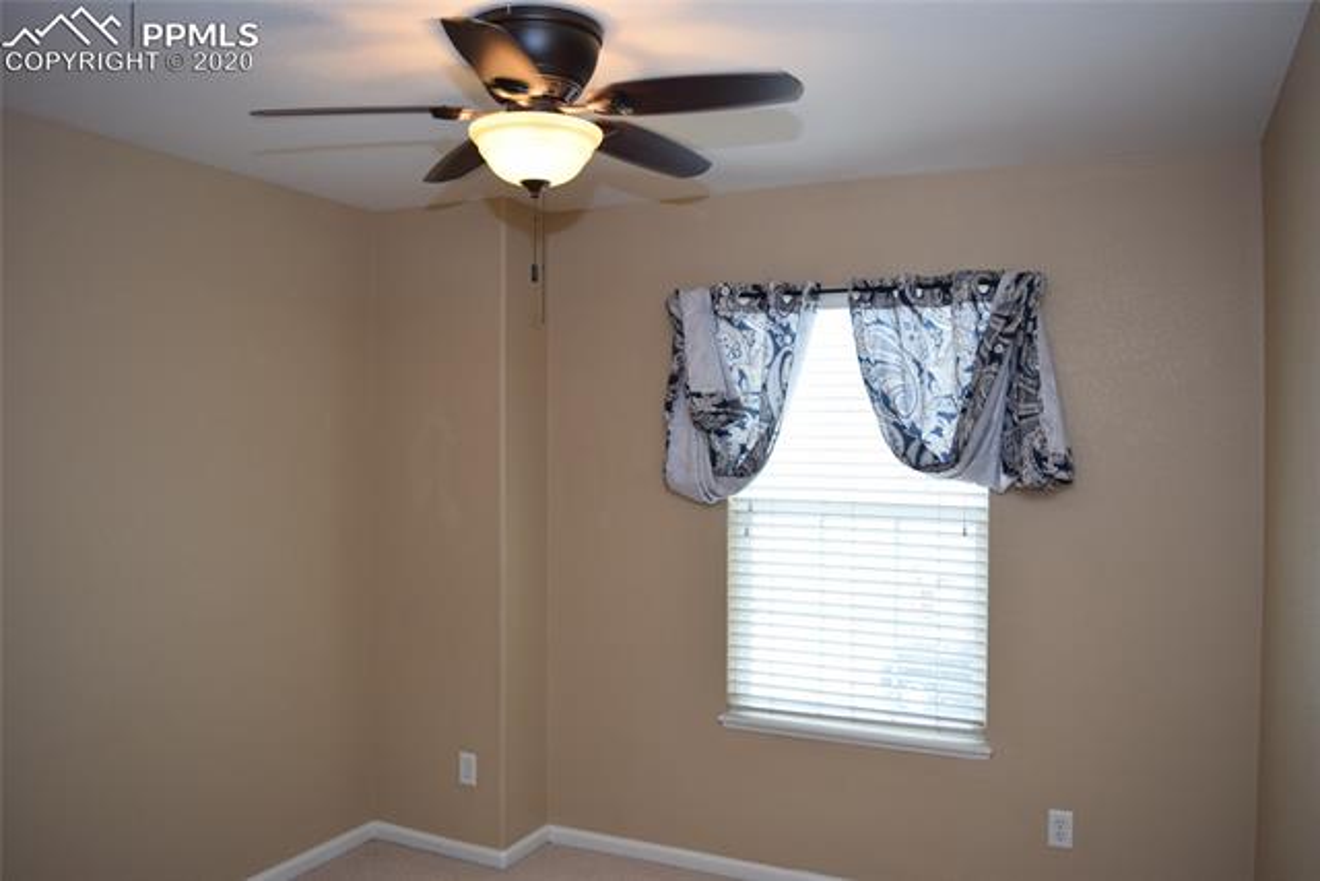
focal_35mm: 27
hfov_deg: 67.4
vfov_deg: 48.0
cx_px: 660
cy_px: 440
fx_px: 990
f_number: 4.5
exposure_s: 1/80
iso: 400
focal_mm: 18
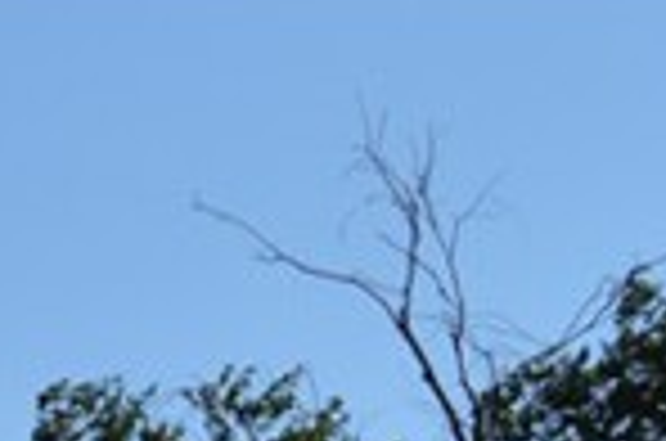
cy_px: 1490
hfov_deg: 5.7
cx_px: -1485
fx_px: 6129
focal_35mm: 332
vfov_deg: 4.0
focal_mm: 32
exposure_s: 1/500
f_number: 11
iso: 200
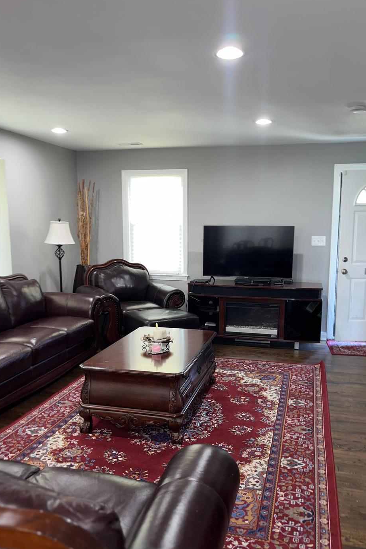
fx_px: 458
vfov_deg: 61.8
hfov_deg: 43.6
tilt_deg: -9.8
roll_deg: +0.6
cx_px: 198
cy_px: 299
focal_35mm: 30
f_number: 1.6
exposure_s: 1/17
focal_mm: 5.1
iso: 40
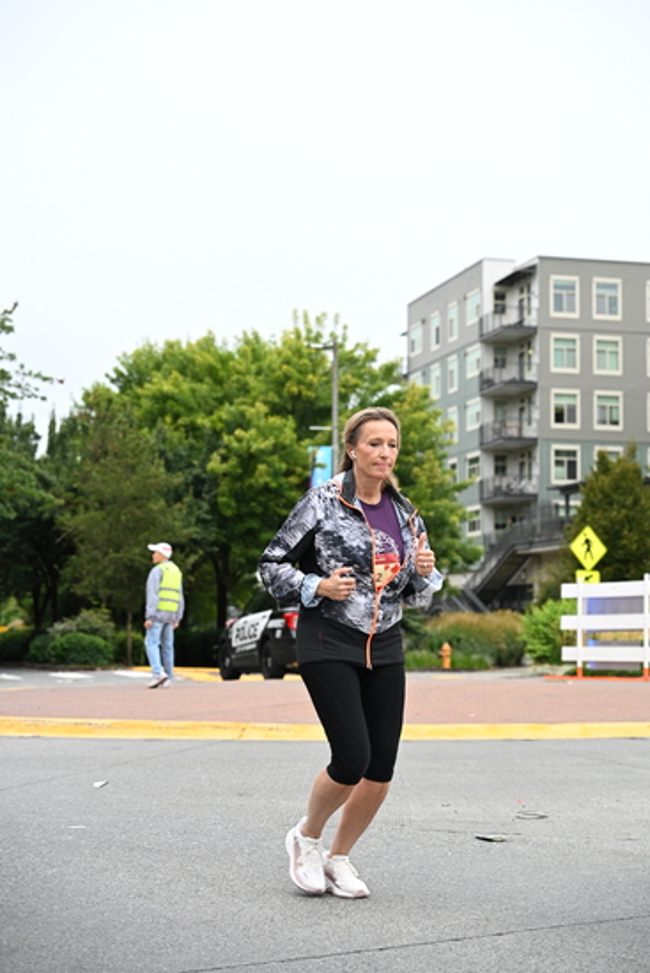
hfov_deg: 21.9
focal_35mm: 62
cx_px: 325
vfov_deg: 32.4
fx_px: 1678
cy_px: 486
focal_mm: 62
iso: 1600
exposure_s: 1/800
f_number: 4
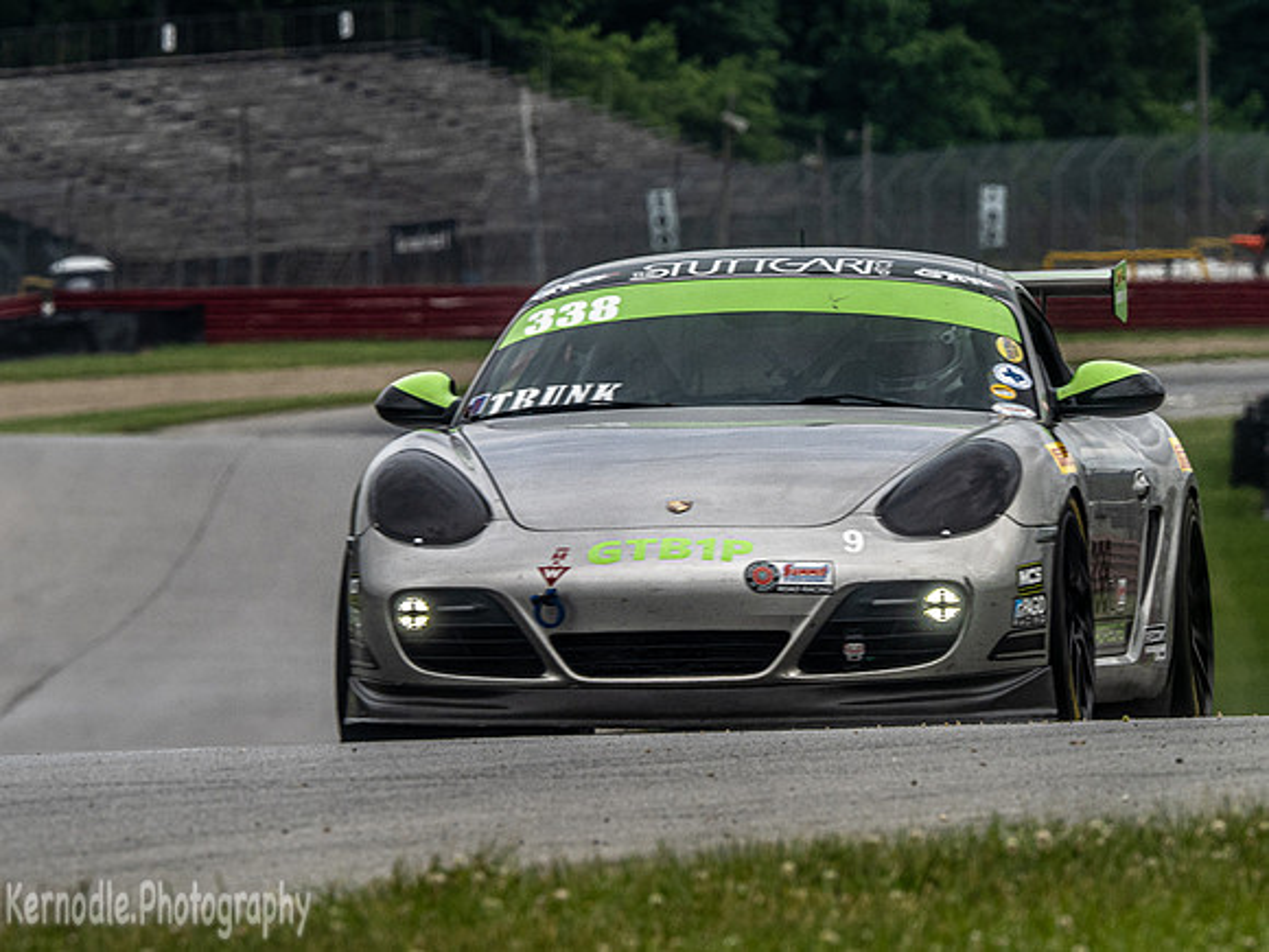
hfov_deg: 2.4
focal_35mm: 841
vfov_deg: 1.8
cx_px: 634
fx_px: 30831
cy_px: 476
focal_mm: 420
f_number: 13
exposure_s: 1/320
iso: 320
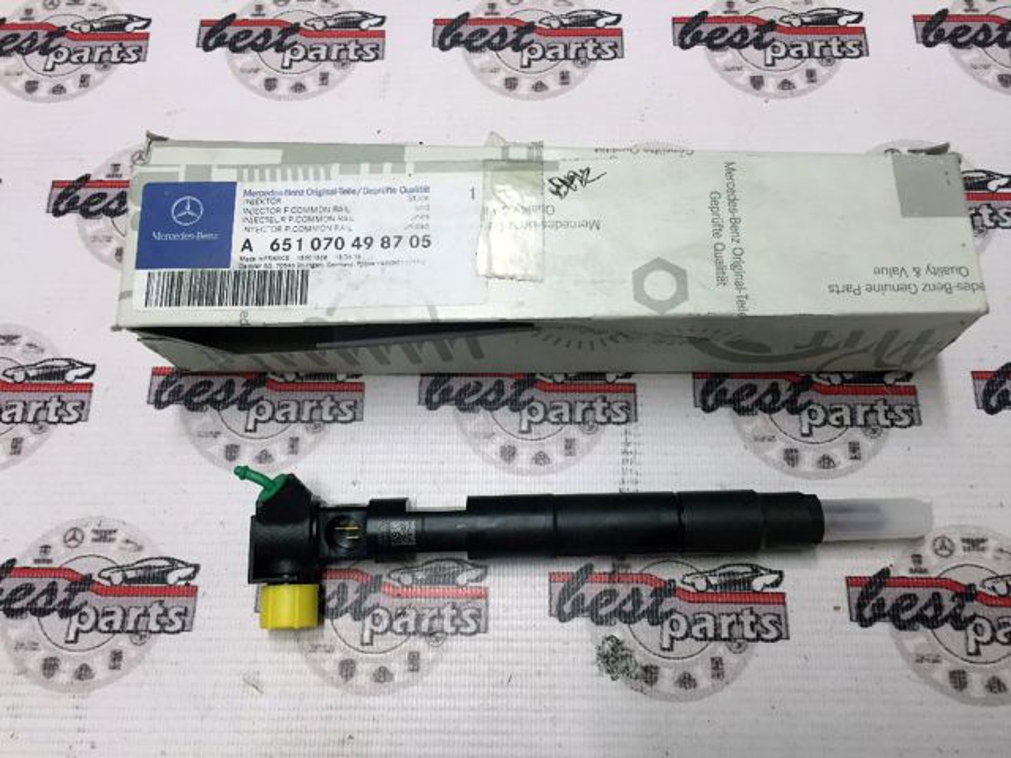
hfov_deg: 61.7
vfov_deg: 48.2
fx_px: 847
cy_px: 379
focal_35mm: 29
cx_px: 506
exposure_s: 1/30
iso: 64
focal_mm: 4.15
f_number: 2.2
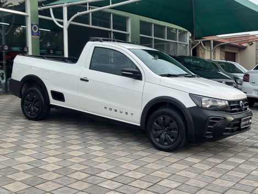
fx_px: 358
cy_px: 97
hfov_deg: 39.6
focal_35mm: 48
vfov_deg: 30.3
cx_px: 129
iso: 64
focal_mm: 6.76
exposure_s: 1/1524
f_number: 1.78
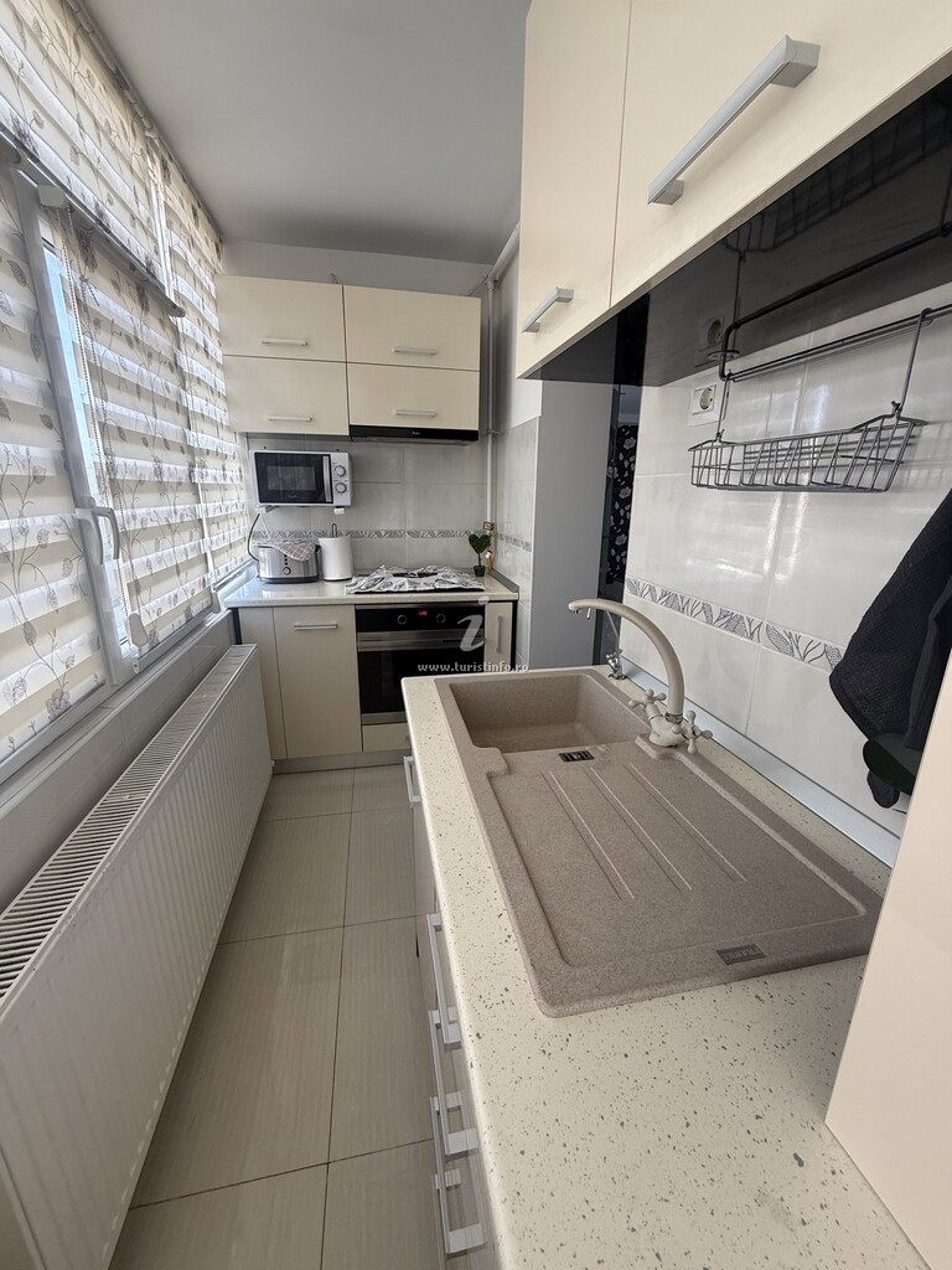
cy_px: 635
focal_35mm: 14
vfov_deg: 102.1
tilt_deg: -15.3
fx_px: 513
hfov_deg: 85.7
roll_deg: -1.6
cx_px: 476
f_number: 2.2
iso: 160
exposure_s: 1/99
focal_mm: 2.22
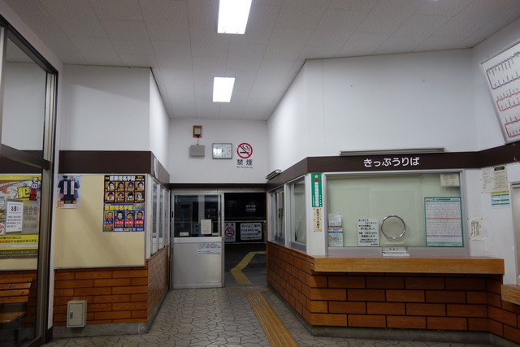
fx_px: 405
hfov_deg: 65.5
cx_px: 260
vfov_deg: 46.4
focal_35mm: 28
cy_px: 174
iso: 125
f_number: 1.8
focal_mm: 10.4
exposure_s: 1/40
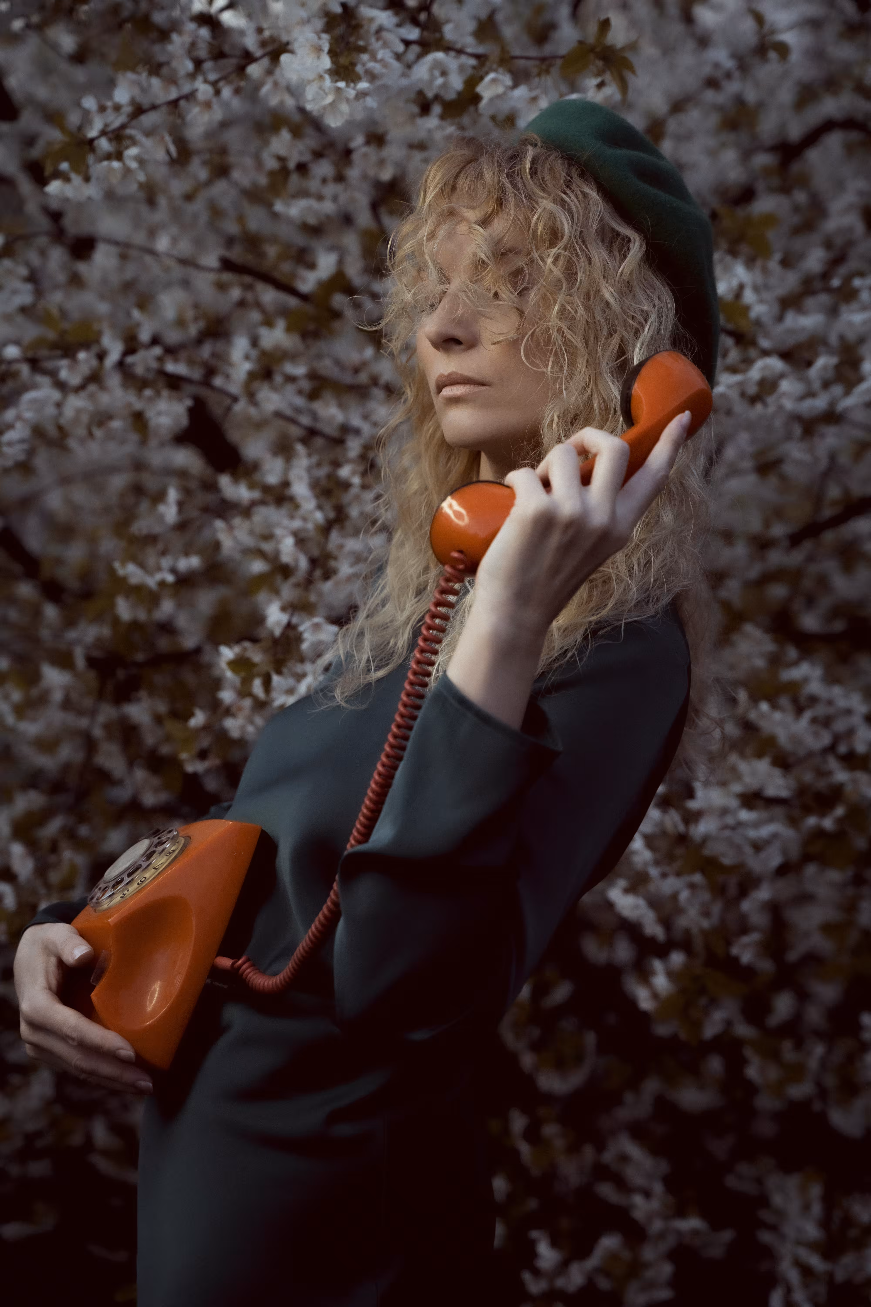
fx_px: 2359
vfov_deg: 31.0
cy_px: 654
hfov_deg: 20.9
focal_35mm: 65
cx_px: 436
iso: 1000
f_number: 4
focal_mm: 65
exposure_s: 1/400
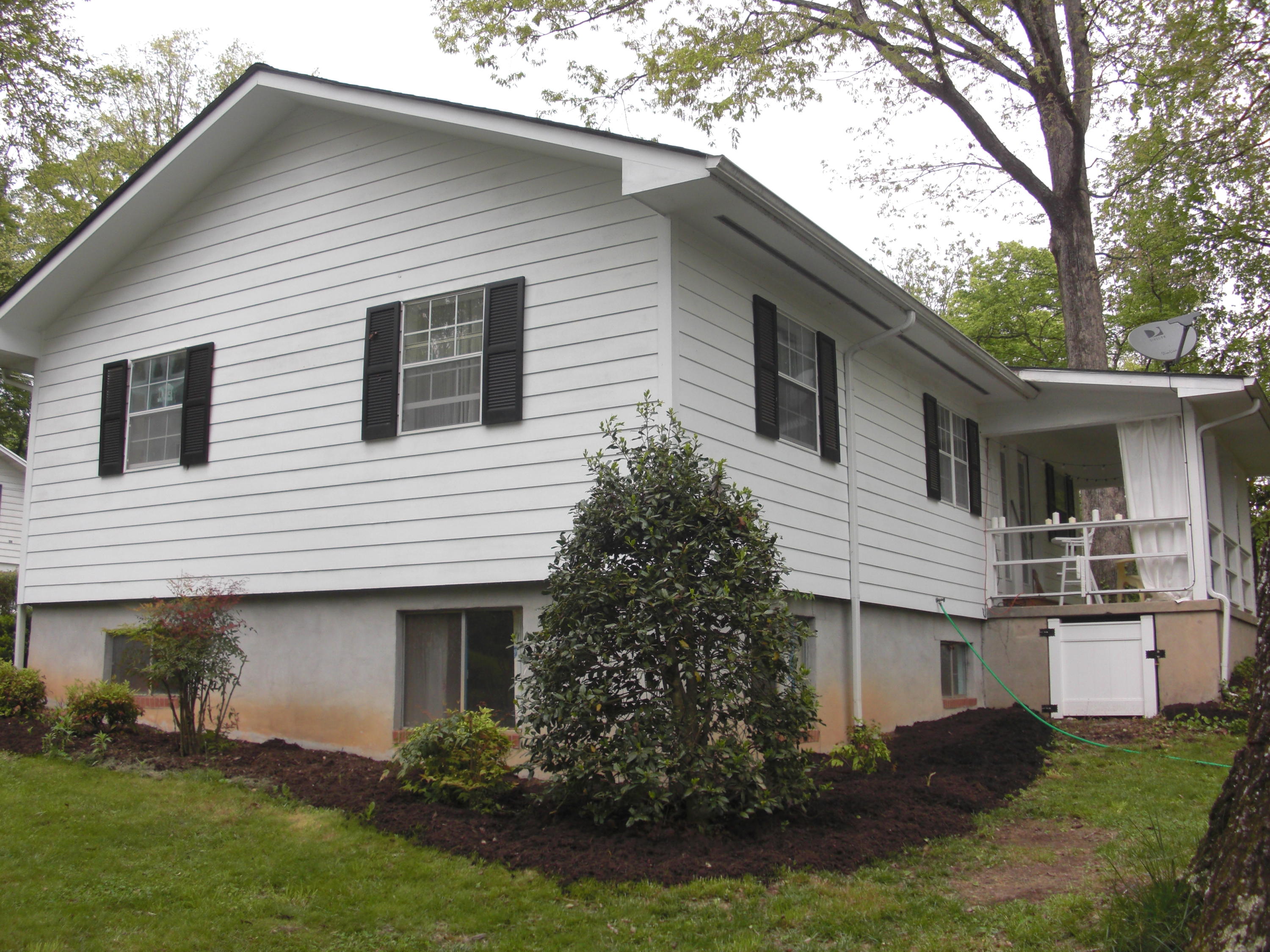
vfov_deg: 39.7
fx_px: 1321
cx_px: 635
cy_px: 476
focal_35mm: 36
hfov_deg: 51.4
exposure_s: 1/500
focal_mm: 6.3
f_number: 2.8
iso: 50
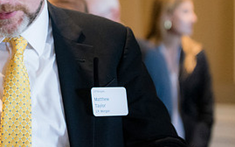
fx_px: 986
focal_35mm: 154
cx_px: 3
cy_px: 34
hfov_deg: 13.4
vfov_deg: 8.5
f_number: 2.8
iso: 5000
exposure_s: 1/125
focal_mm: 70
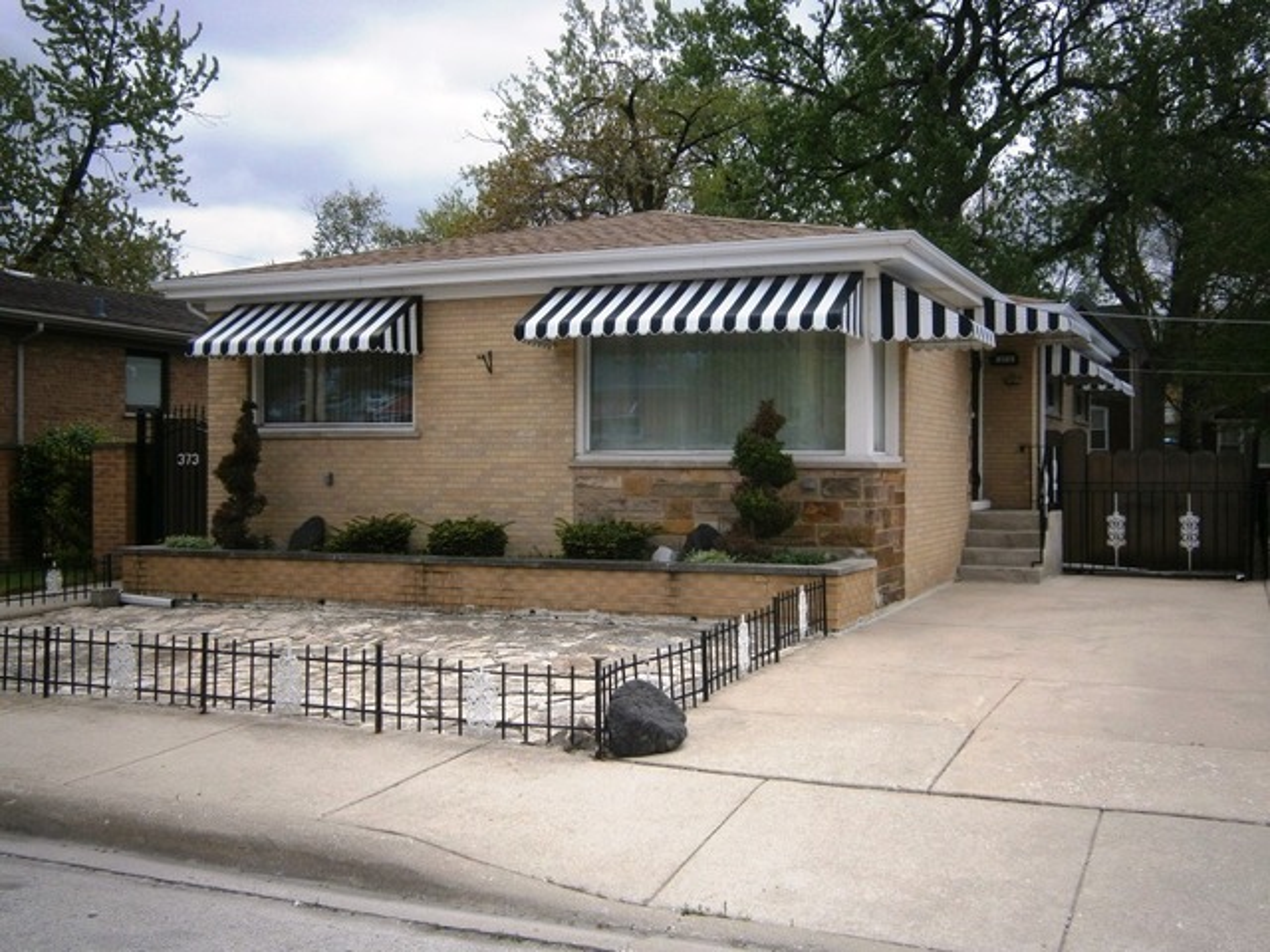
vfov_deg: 39.7
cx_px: 635
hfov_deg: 51.4
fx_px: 1321
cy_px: 476
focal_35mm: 36
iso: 80
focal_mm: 6.4
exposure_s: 1/1250
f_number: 3.1
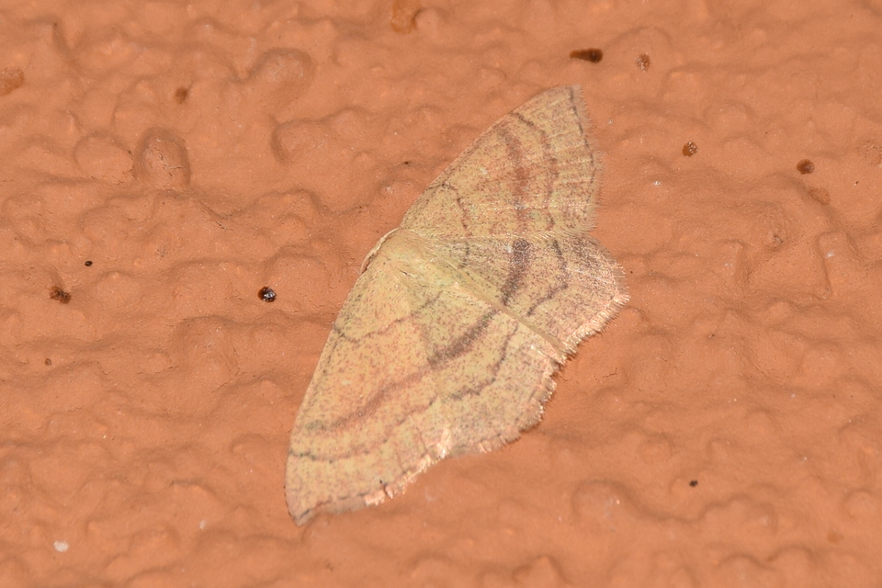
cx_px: 441
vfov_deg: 6.5
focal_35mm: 210
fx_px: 5145
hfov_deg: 9.8
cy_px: 294
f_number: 13
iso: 100
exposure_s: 1/160
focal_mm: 140
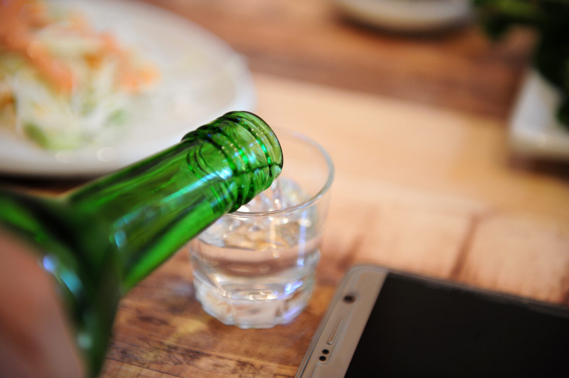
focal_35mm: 70
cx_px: 284
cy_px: 189
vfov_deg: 19.4
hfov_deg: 28.9
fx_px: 1105
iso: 1000
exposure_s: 1/125
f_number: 2.8
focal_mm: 70
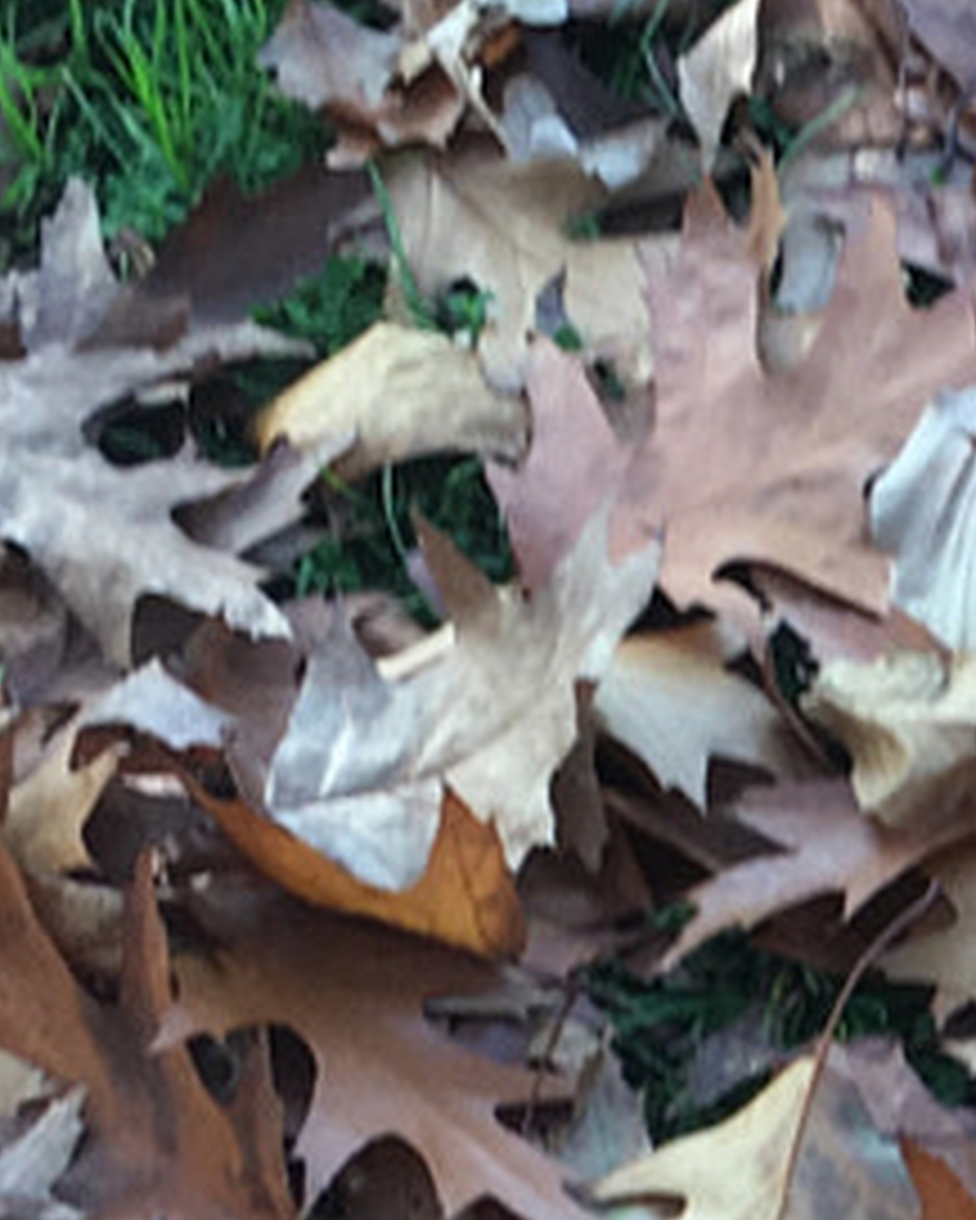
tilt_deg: -63.9
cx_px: 1862
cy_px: 1837
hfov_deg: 8.8
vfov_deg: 11.1
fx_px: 6027
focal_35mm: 167
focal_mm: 4.15
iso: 32
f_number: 2.2
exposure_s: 1/100
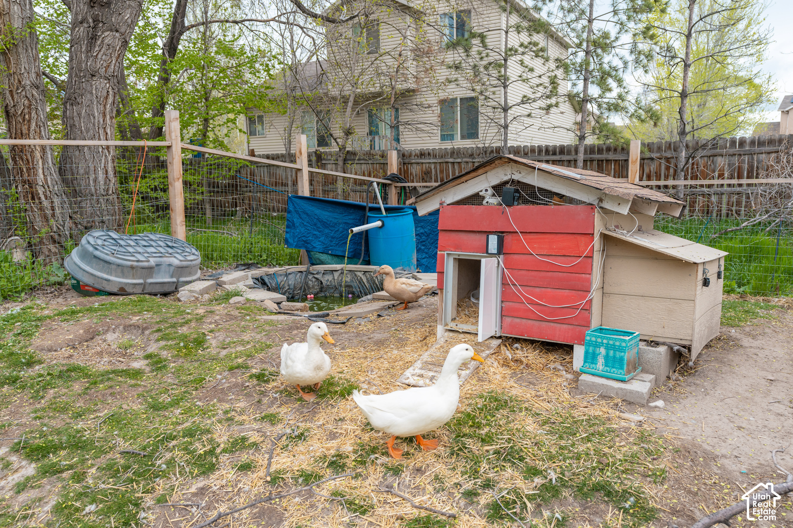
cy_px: 264
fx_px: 605
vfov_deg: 47.2
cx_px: 396
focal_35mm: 27
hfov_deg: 66.5
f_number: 5
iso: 320
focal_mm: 26
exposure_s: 1/640
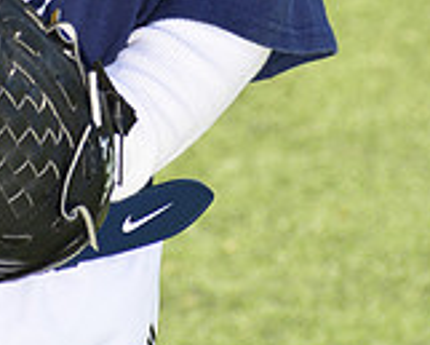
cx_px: 4
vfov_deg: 2.7
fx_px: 7335
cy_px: -297
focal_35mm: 576
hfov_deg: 3.4
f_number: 11
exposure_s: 1/250
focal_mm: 170
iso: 250
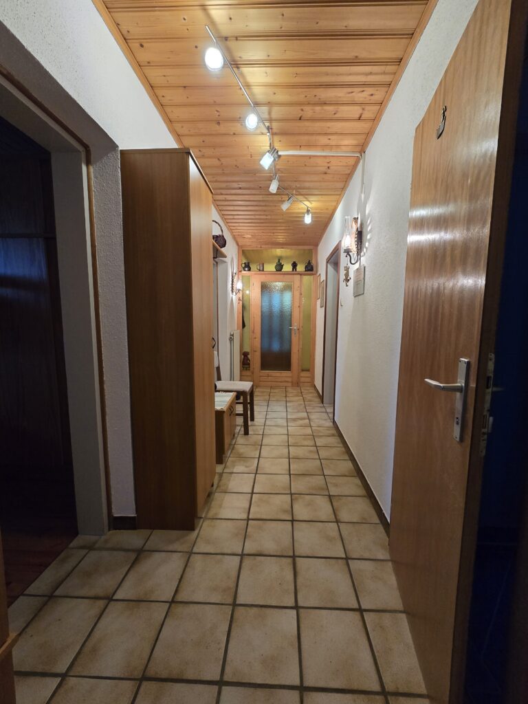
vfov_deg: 106.2
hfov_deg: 89.9
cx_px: 264
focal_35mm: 13
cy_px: 352
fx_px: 264
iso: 500
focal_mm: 2.2
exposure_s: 1/50
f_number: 2.2
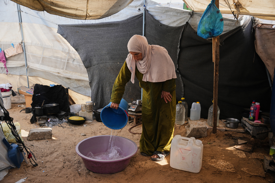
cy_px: 92
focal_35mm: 33
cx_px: 138
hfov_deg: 57.5
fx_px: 250
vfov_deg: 40.2
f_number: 2.8
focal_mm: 32.8
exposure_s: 1/500
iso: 100
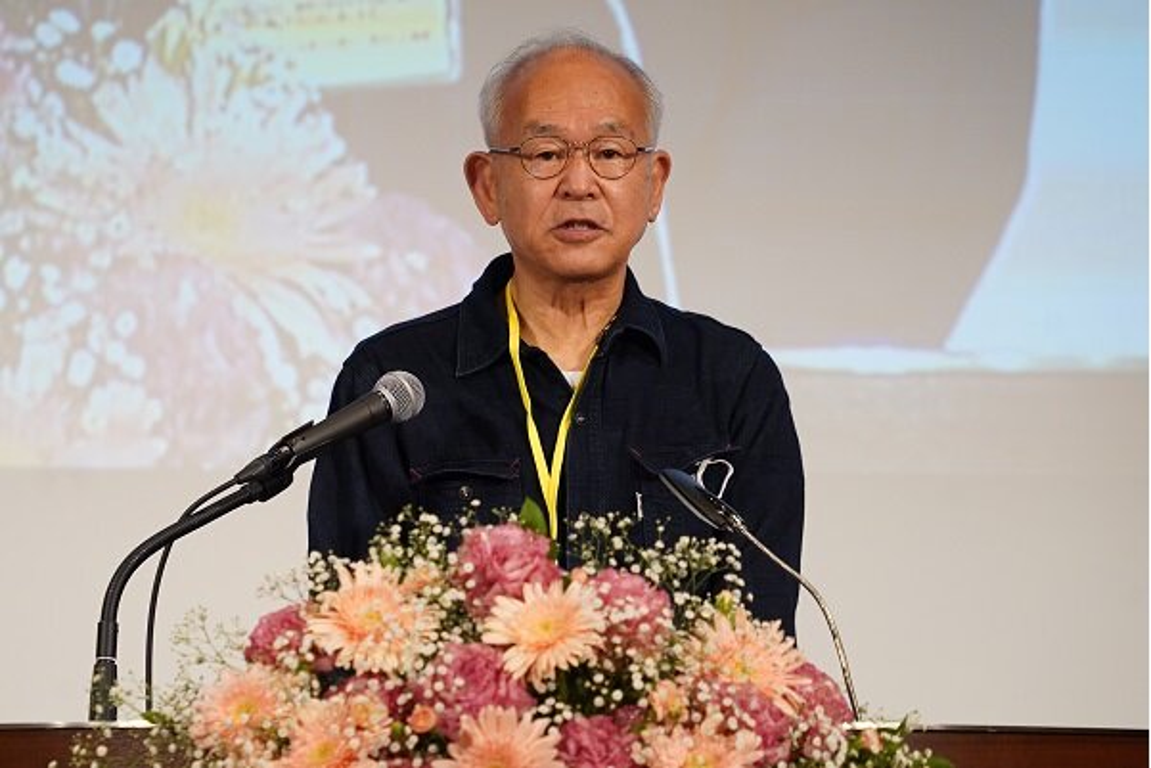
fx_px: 4637
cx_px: 576
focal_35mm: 145
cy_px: 384
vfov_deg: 9.5
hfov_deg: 14.2
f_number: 5
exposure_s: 1/250
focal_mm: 145
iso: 2500
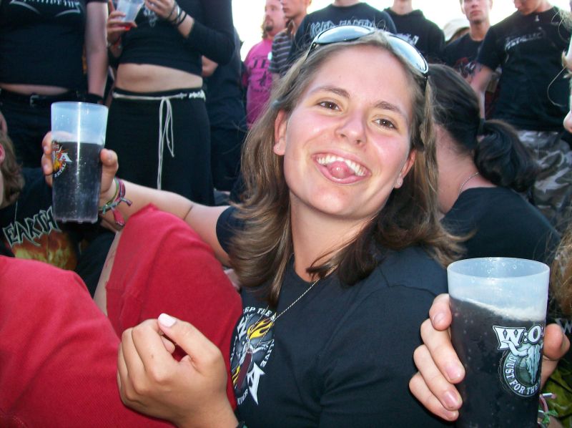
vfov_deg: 39.6
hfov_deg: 51.4
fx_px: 594
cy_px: 214
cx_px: 286
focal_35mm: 36
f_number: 2.7
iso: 80
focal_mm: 6
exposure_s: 1/64
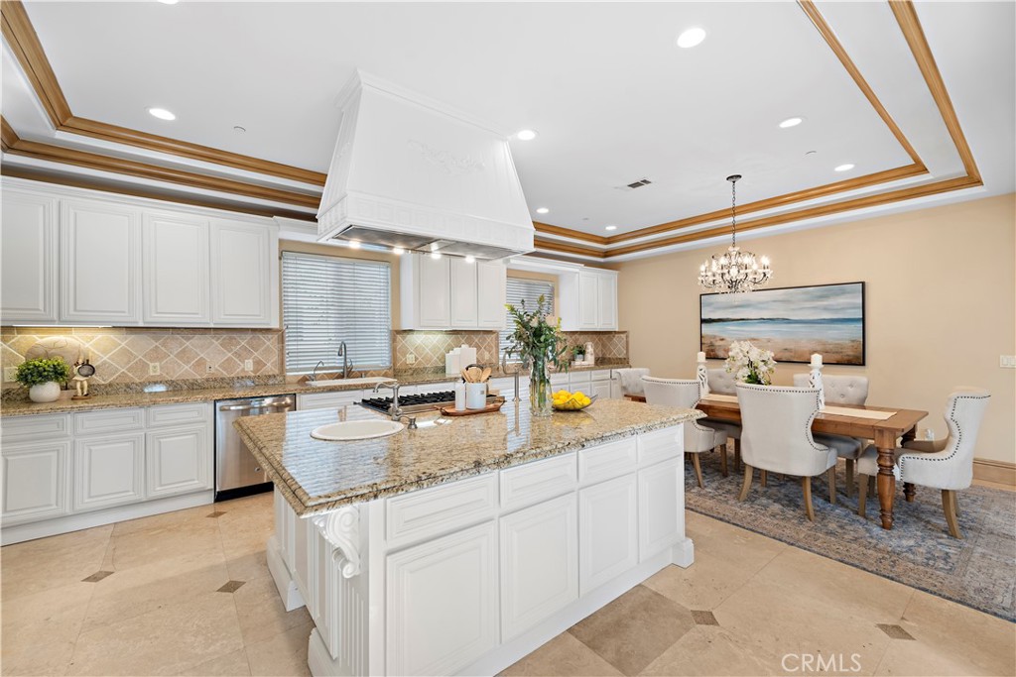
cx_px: 508
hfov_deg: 100.4
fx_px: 423
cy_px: 338
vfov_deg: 77.3
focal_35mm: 15
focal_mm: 15
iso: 125
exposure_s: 1/80
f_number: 7.1
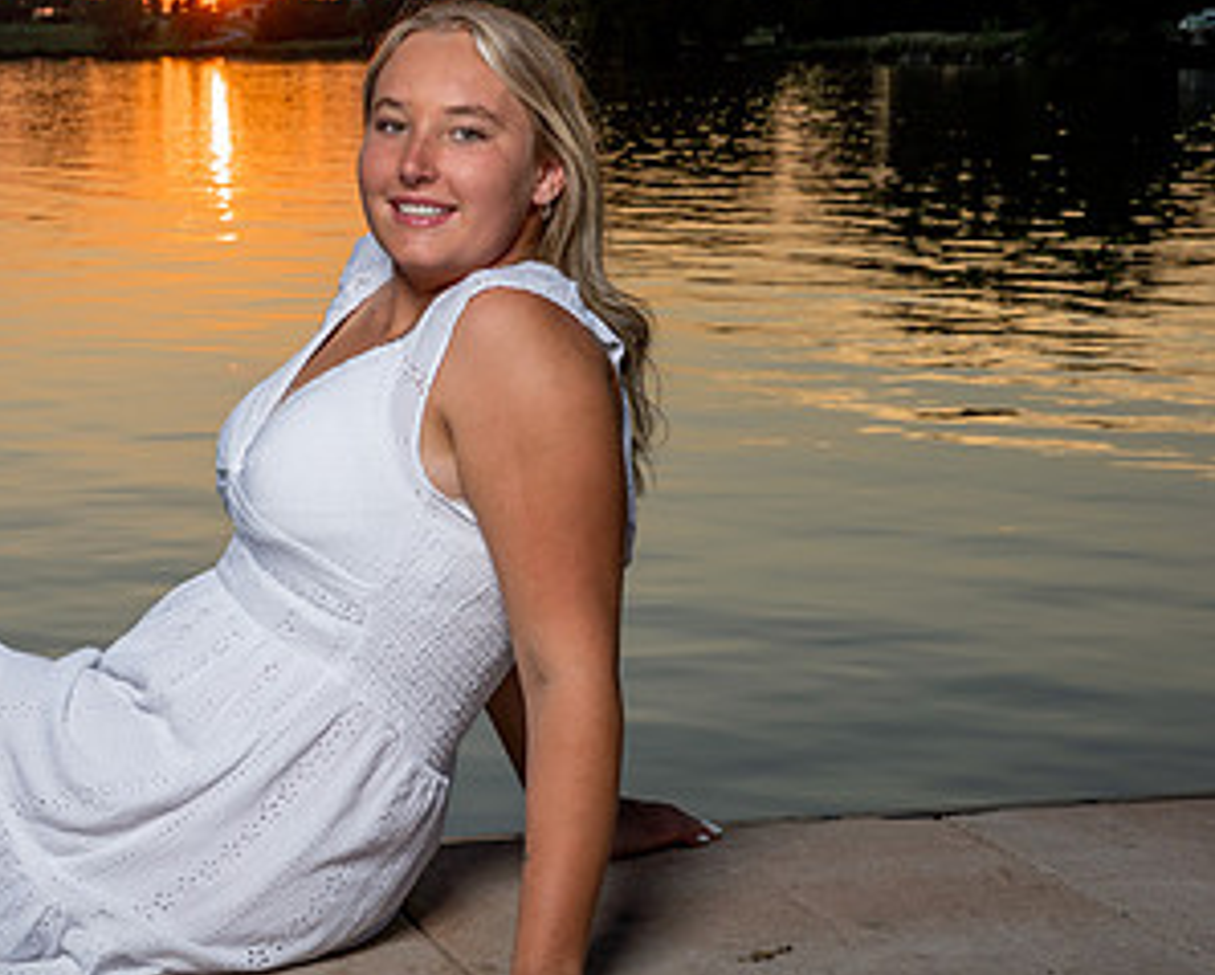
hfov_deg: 25.0
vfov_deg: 21.0
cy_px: 467
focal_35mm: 73
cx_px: 61
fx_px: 2628
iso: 100
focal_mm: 40
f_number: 8
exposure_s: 1/200
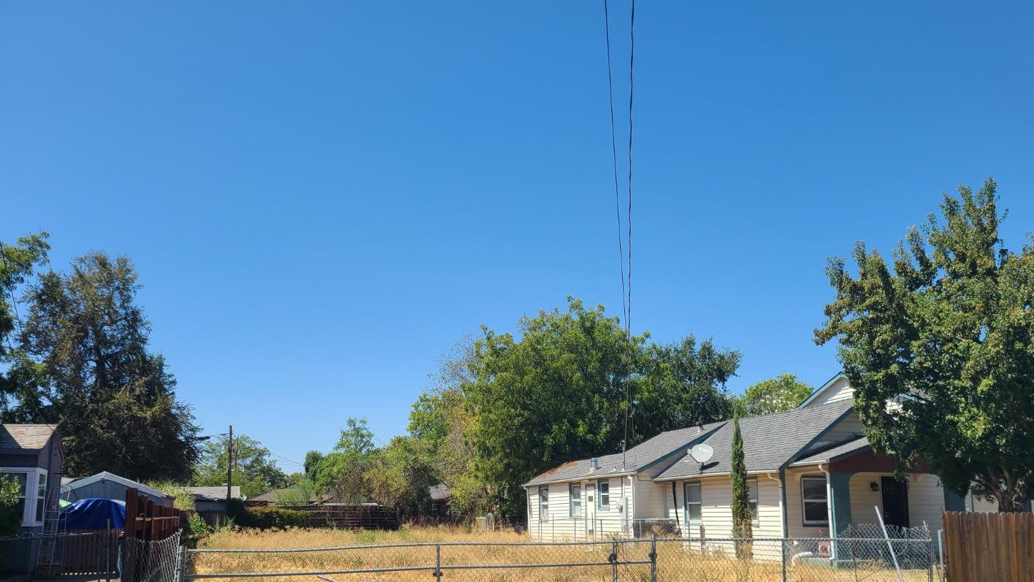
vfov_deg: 38.4
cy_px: 401
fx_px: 823
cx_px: 525
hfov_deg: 64.3
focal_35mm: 30
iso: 40
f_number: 1.8
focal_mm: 5.4
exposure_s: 1/2049
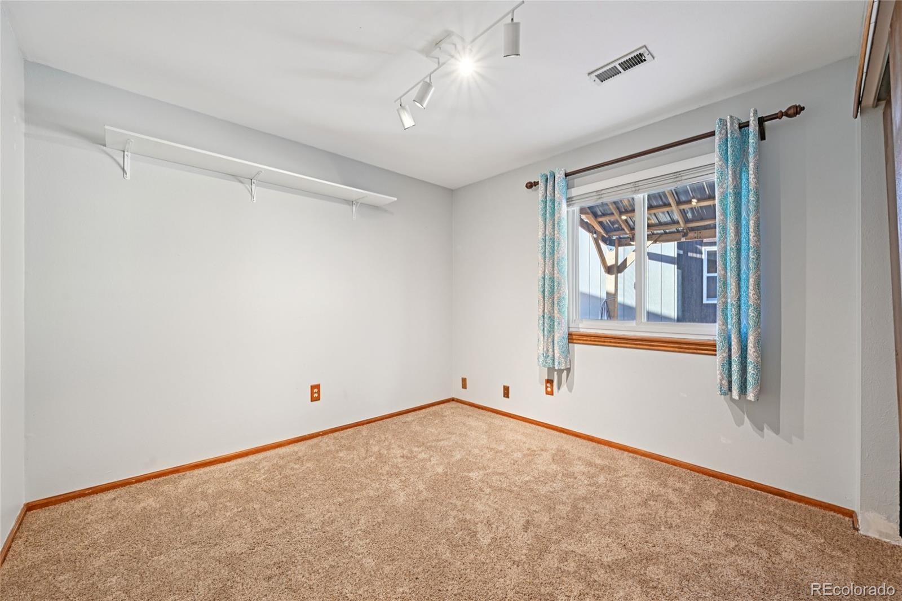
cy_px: 300
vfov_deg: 81.2
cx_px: 451
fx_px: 351
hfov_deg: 104.3
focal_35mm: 14
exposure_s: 1/15
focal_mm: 14
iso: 320
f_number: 8
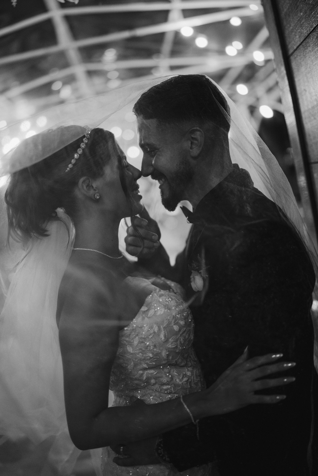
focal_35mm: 35
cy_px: 238
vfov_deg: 54.4
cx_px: 159
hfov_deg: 37.9
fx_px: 464
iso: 1000
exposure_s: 1/250
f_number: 1.2
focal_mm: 35
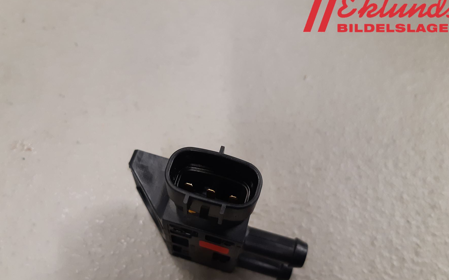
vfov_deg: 39.0
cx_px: 199
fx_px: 392
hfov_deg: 59.5
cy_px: 184
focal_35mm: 32
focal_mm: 3.93
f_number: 1.7
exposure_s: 1/50
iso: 160
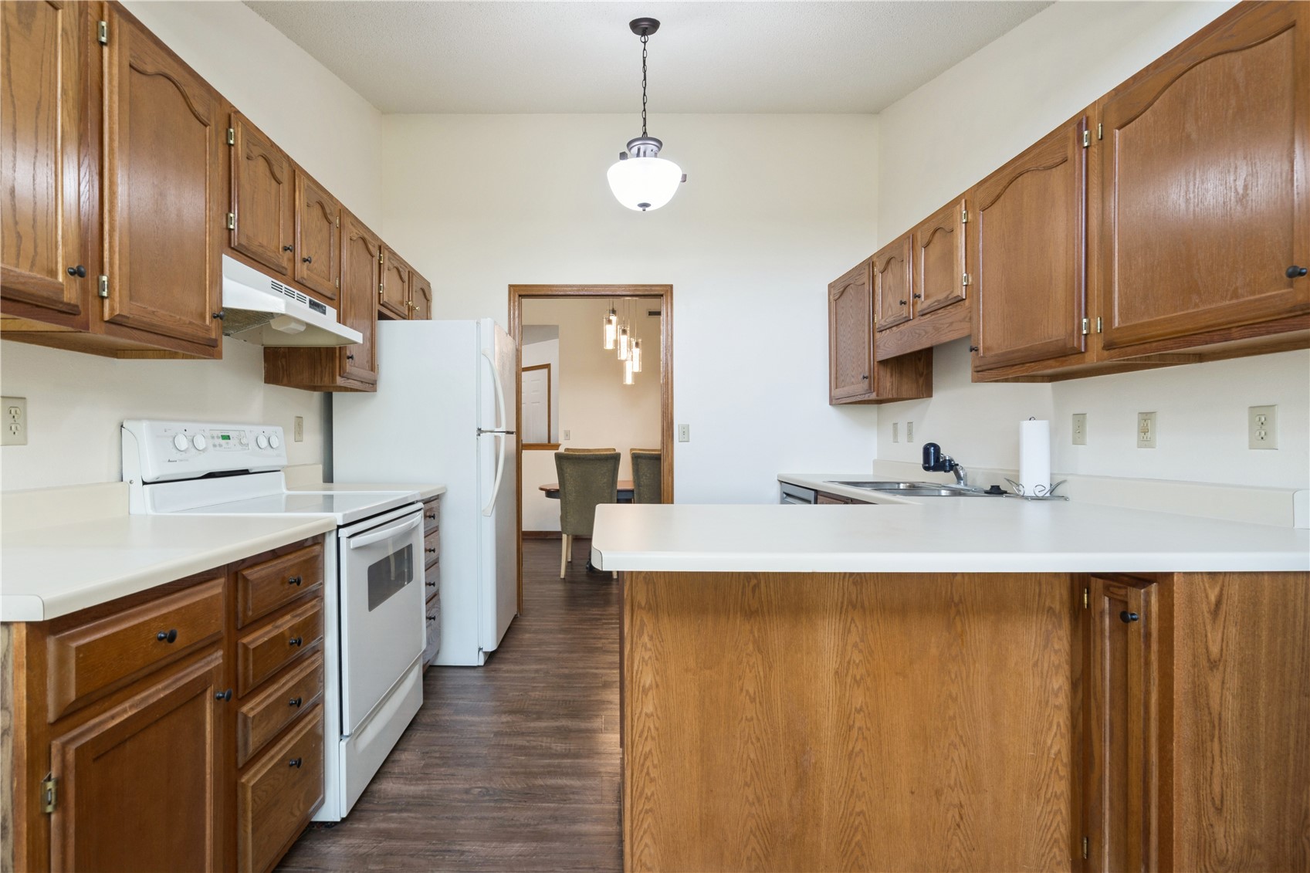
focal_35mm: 16
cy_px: 436
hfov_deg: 96.7
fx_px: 582
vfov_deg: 73.7
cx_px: 655
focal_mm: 16
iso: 400
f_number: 10
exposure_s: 1/10
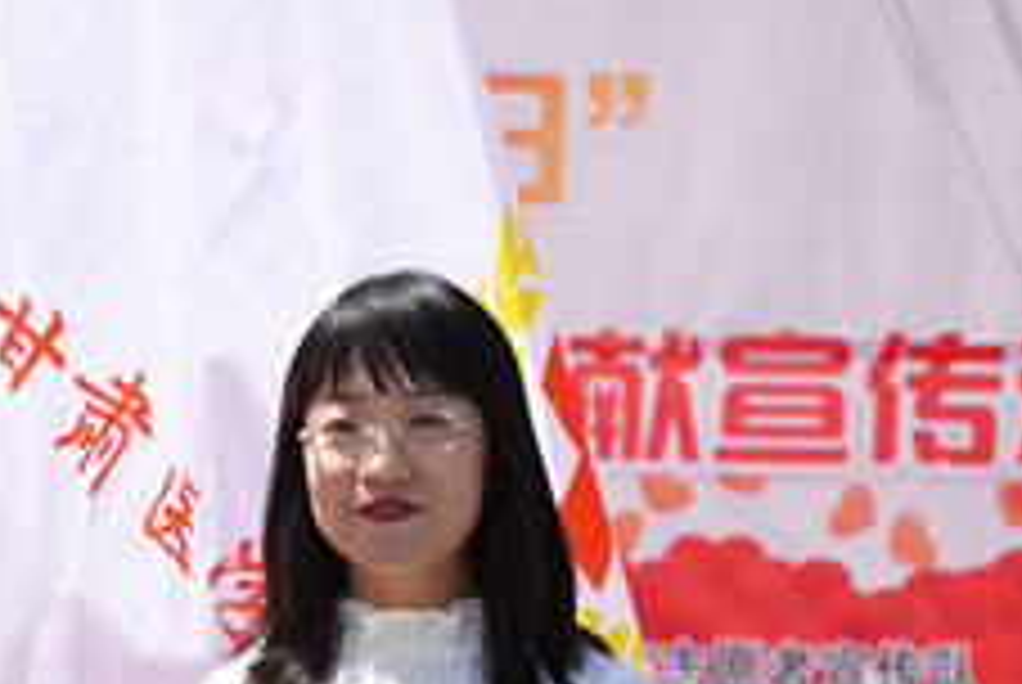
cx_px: -239
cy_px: 612
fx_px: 4804
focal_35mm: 169
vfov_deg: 8.1
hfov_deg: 11.9
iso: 110
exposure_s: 1/800
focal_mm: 48
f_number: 4.2
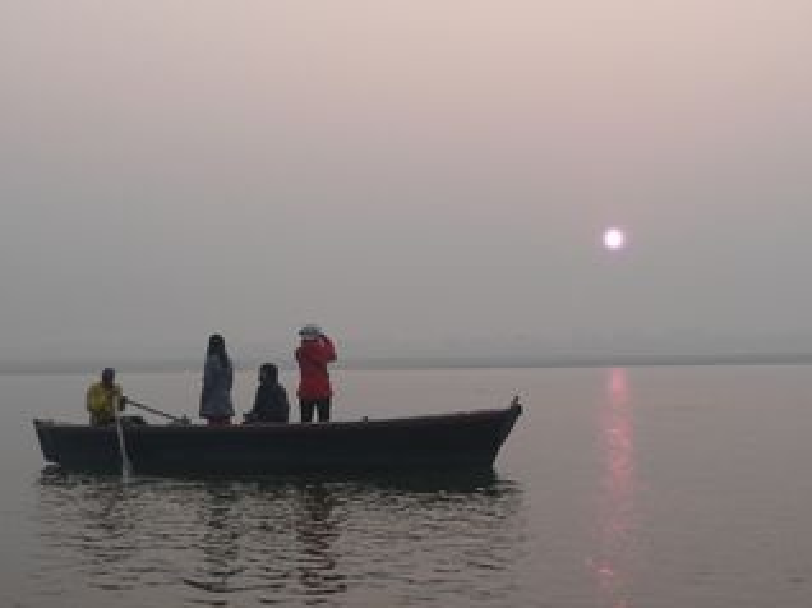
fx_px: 1360
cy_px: 368
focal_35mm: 58
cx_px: 490
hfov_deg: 33.1
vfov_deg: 25.1
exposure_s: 1/200
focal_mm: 6
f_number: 2.8
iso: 80
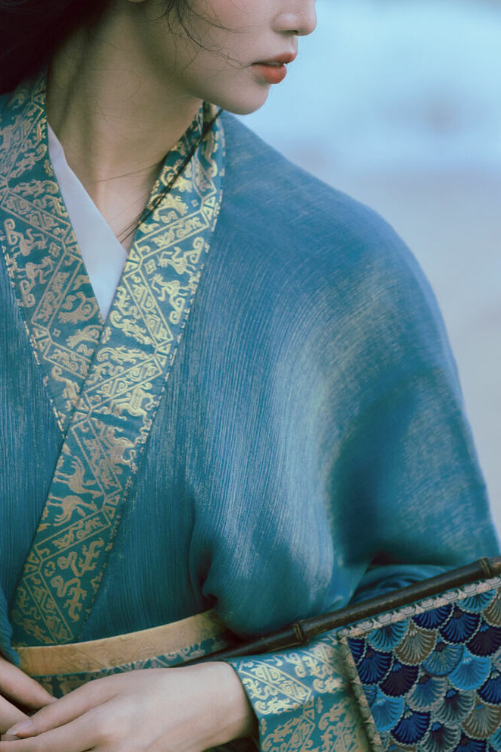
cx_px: 274
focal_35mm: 135
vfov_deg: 15.2
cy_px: 273
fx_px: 2819
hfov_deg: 10.2
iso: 640
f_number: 3.2
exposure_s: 1/640
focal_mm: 85
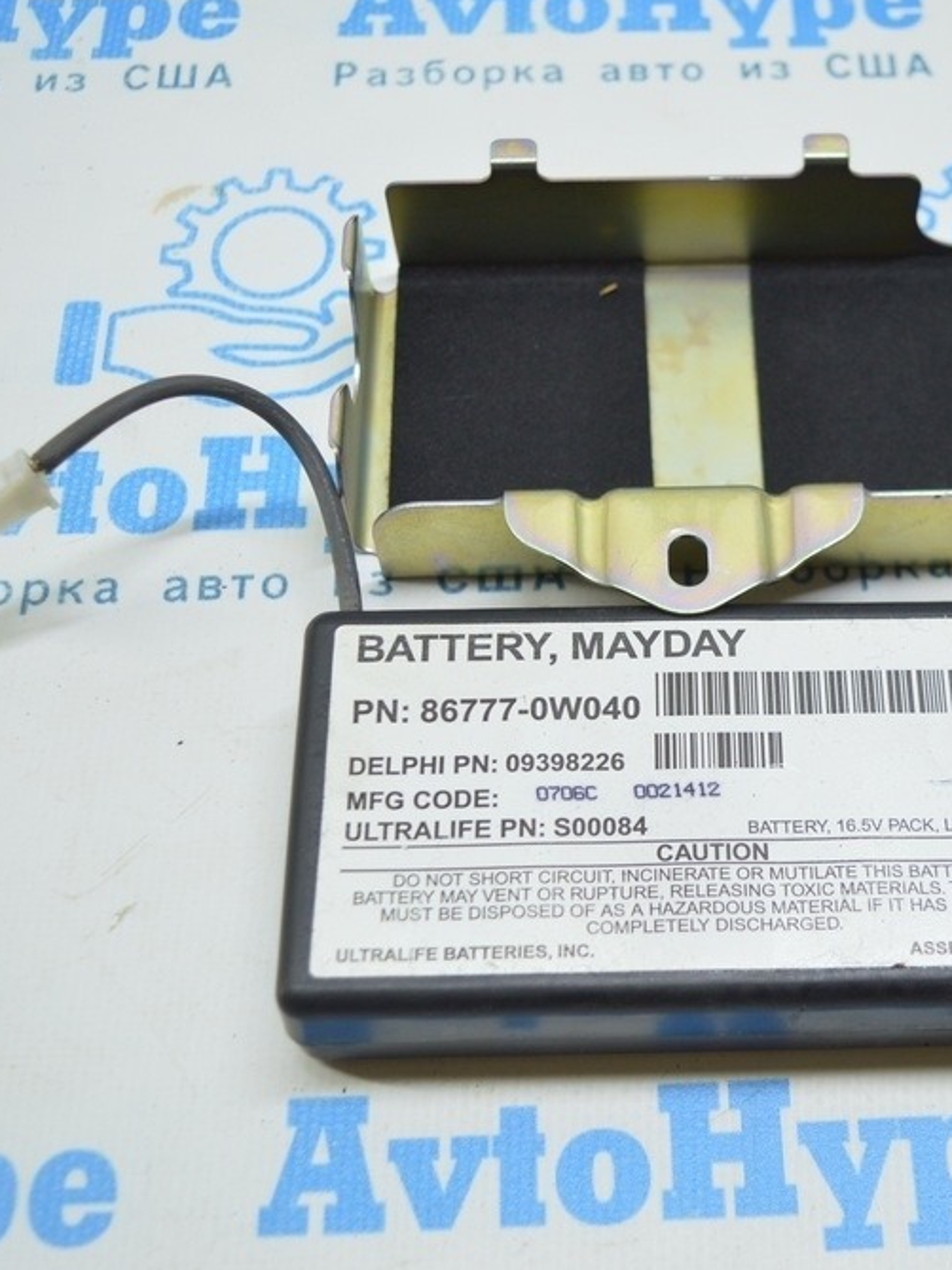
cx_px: 656
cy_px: 629
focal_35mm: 51
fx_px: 1860
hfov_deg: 28.5
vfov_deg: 37.7
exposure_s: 1/60
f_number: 3.8
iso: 400
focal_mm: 23
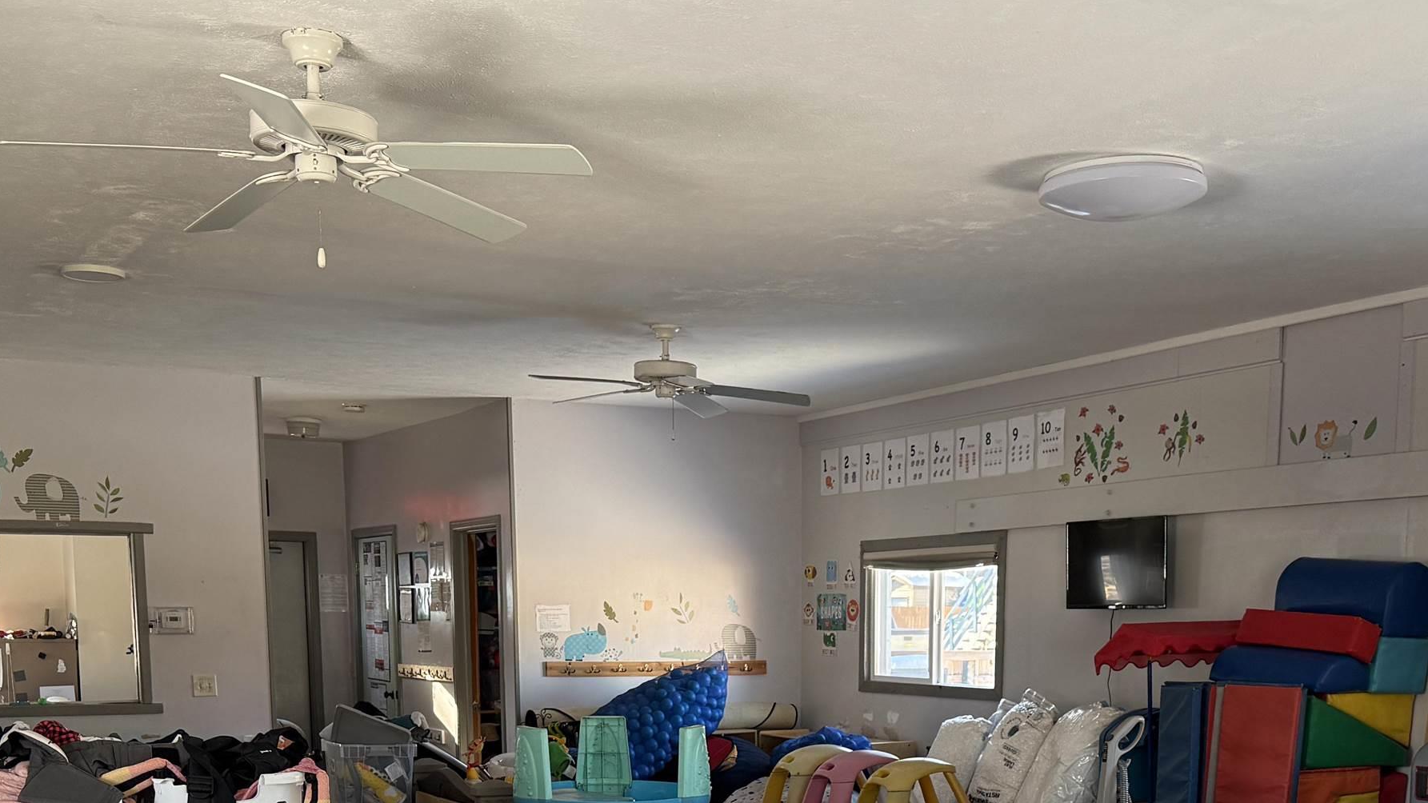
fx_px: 1704
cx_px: 776
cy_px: 855
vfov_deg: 24.9
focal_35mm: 45
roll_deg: -0.1
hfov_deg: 45.4
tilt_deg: -8.8
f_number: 1.78
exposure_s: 1/146
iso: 200
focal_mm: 6.76
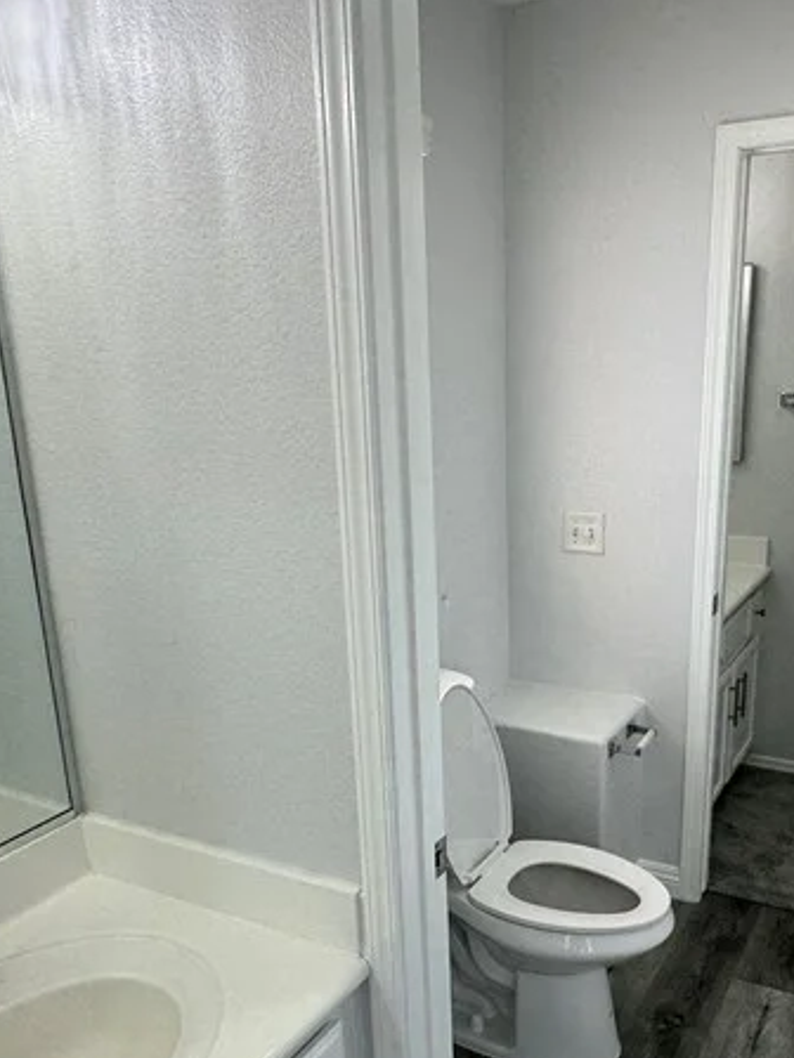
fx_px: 979
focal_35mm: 32
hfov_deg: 44.1
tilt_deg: -17.3
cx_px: 435
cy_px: 640
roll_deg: +2.1
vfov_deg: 56.3
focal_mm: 2.22
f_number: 2.2
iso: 40
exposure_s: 1/157
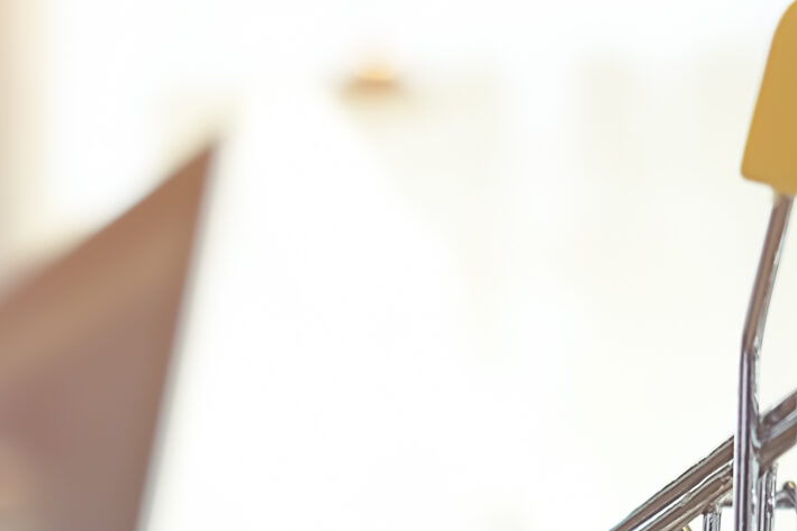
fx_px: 2878
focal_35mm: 130
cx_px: -316
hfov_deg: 14.9
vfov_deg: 10.1
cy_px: 902
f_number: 4
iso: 640
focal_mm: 24.3
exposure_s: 1/125
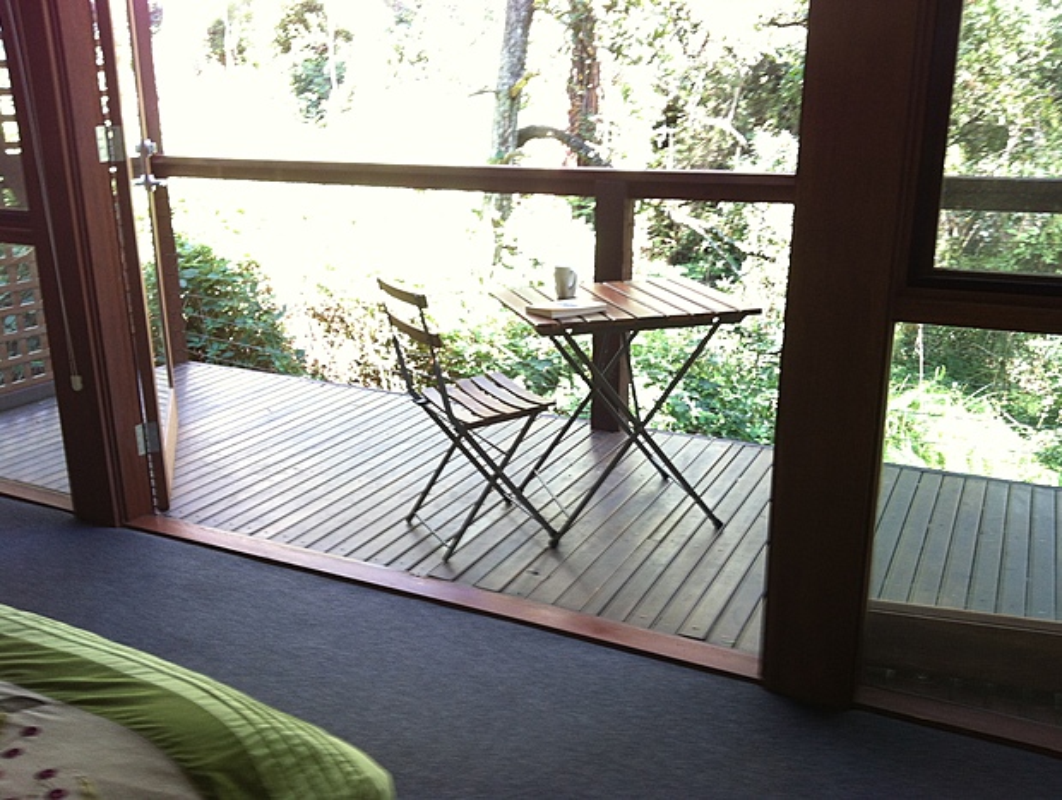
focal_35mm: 35
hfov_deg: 52.6
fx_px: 1075
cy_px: 400
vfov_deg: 40.8
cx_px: 531
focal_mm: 3.85
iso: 80
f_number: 2.8
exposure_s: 1/20
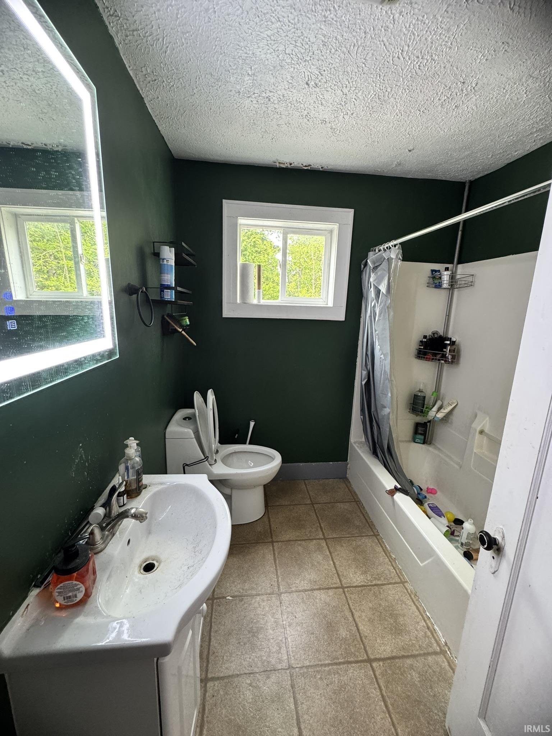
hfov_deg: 85.7
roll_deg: -2.6
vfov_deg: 102.1
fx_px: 298
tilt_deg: -10.8
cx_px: 276
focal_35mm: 14
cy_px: 368
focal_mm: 2.22
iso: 320
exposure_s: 1/60
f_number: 2.2
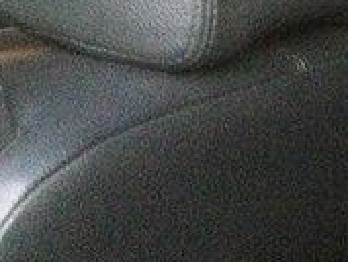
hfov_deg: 13.9
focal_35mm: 128
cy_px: -13
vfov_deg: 11.5
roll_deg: +0.5
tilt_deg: -7.1
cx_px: 600
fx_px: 1289
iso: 800
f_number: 2.4
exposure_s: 1/15
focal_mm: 4.12
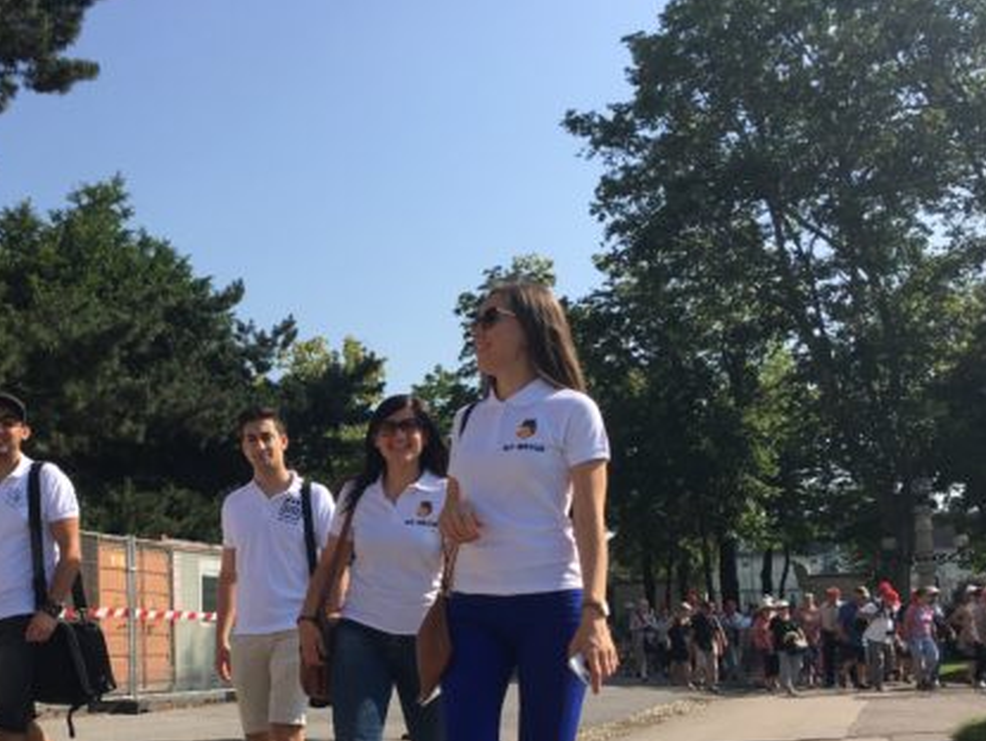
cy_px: 543
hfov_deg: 41.9
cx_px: 276
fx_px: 1254
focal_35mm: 44
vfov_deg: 32.4
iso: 25
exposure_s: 1/1326
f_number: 2.2
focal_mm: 4.15
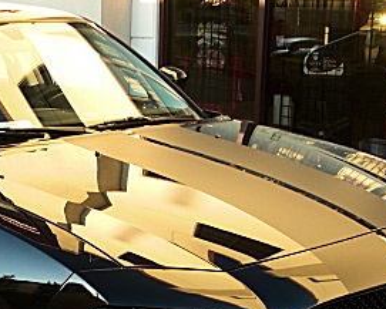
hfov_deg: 22.6
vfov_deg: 18.2
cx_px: 64
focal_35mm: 83
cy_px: 283
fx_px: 949
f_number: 2.8
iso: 50
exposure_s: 1/60
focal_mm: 6.3
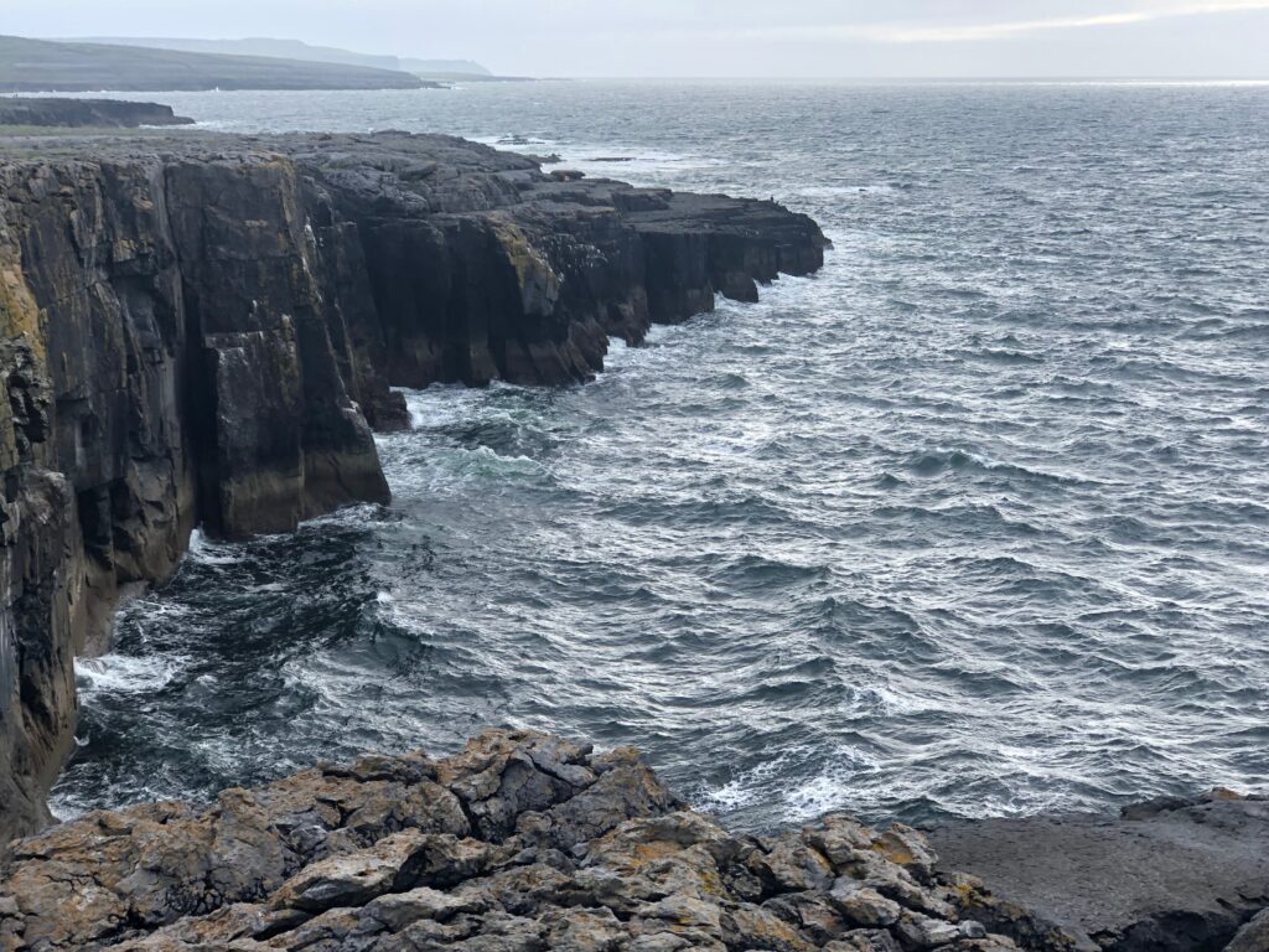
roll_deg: -2.1
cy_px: 476
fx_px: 2090
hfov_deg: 33.8
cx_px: 634
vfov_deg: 25.7
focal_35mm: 57
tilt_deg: -11.4
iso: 20
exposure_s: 1/294
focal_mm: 6.6
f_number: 2.8
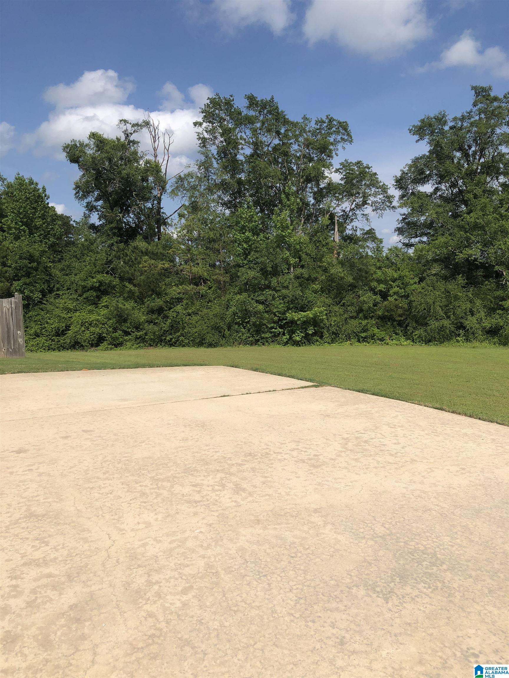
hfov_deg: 49.7
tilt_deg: -7.6
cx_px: 254
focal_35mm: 28
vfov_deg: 63.4
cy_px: 339
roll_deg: +1.7
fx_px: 549
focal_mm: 3.99
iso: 20
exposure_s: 1/3472
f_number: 1.8
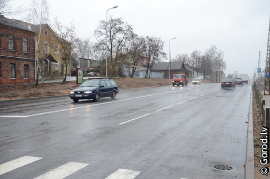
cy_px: 90
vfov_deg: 34.0
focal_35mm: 39
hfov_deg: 49.7
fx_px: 292
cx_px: 135
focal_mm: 26
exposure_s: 1/160
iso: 500
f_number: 4.5
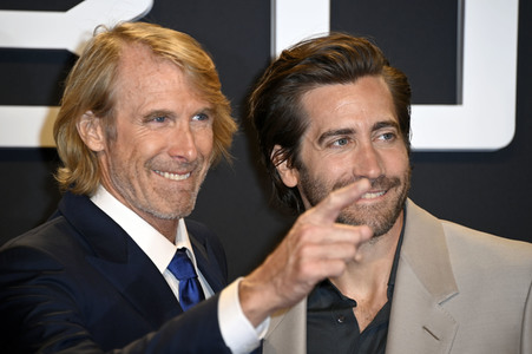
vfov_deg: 4.6
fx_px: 4430
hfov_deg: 6.9
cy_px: 177
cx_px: 266
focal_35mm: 300
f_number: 5.6
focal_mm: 300
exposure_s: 1/200
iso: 400
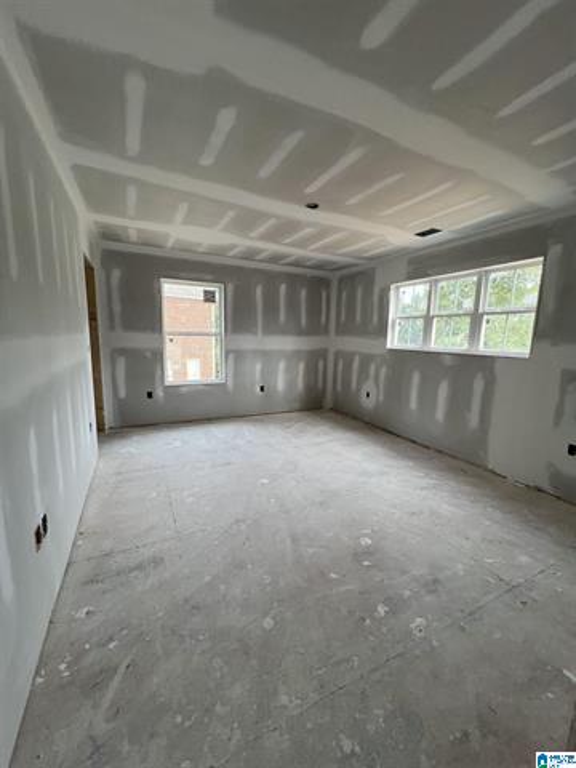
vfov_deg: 106.2
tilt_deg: -8.2
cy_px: 384
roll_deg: +0.5
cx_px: 288
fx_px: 288
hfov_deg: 89.9
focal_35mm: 13
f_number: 1.8
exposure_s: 1/99
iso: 64
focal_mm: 1.57
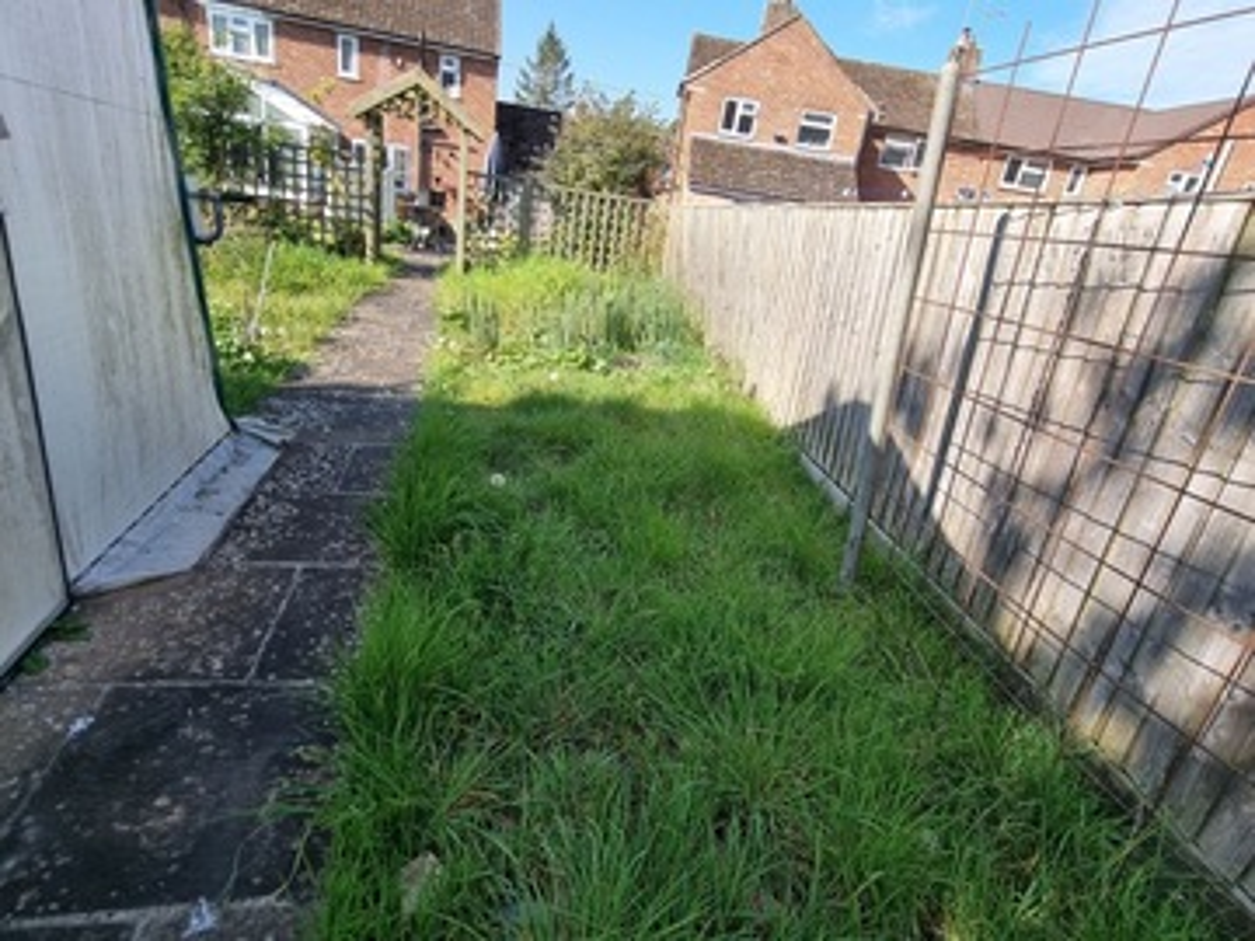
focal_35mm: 13
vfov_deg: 89.9
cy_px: 470
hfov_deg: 106.2
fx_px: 471
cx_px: 628
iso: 50
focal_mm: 2.2
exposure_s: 1/634
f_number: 2.2
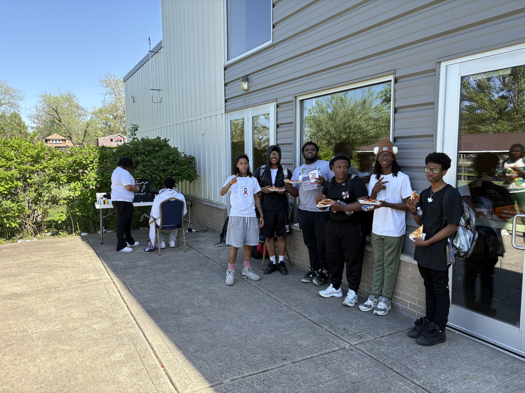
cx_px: 262
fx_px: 394
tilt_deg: -5.4
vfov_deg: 53.1
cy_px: 196
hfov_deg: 67.3
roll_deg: +0.7
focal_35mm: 26
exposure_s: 1/895
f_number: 1.6
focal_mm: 5.96
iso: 64
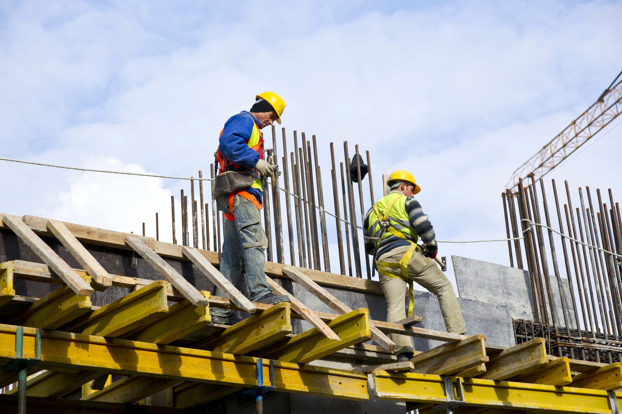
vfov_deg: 19.5
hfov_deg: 28.8
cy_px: 207
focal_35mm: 70
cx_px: 311
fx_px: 1209
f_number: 4
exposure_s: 1/1500
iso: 200
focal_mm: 70
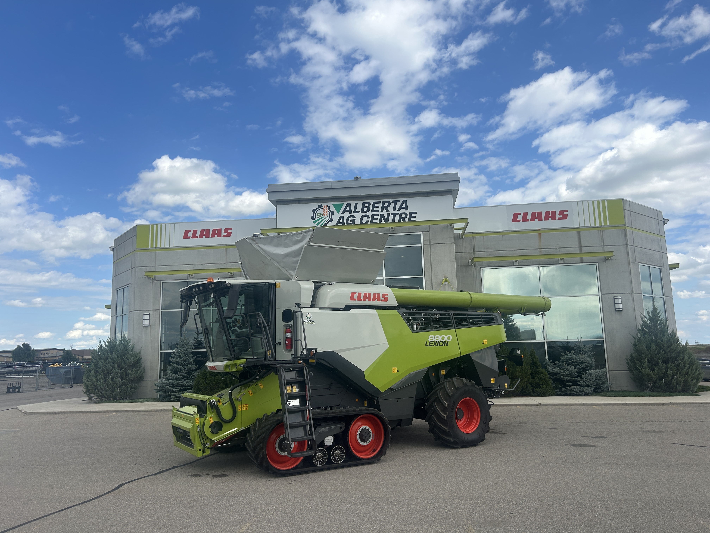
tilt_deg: +9.1
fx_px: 533
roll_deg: +2.1
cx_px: 355
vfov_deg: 53.1
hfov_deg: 67.3
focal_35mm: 26
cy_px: 266
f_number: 1.5
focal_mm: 5.7
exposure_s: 1/4444
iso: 50
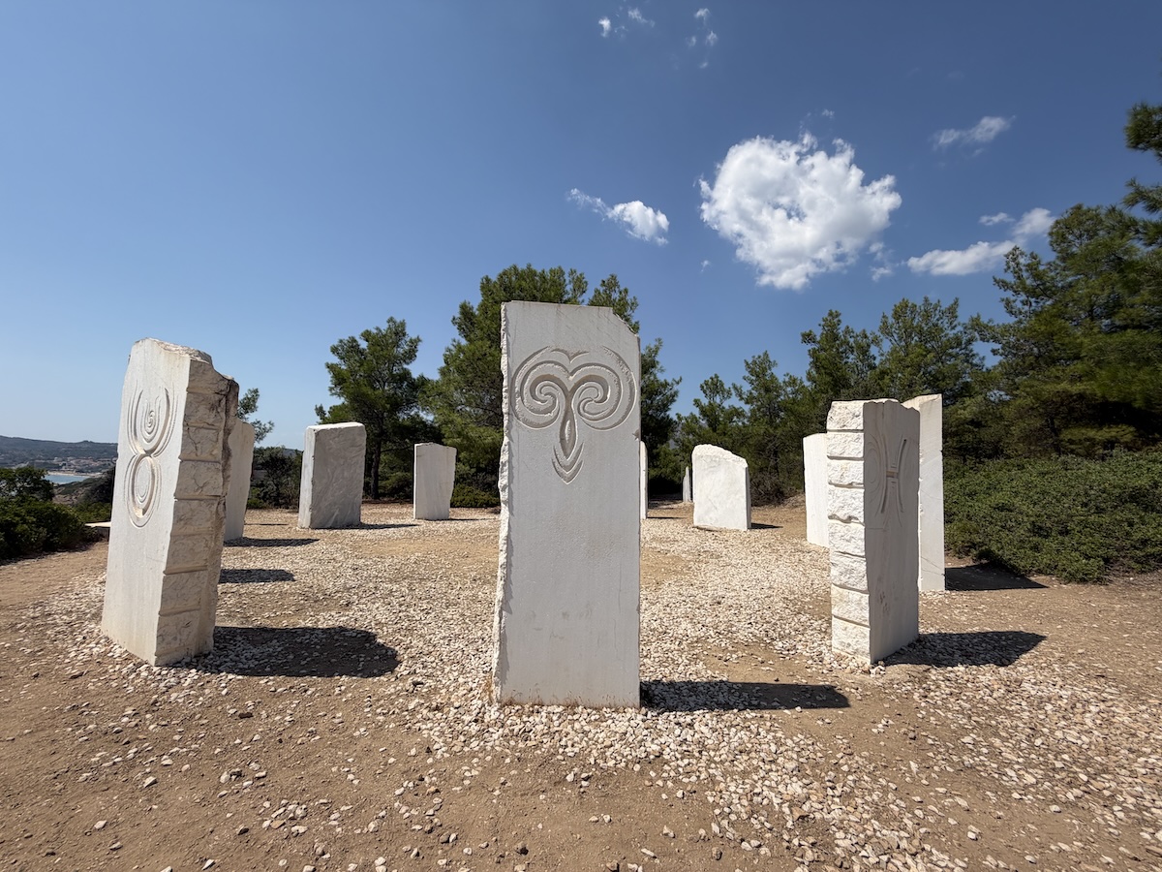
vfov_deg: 85.7
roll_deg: +0.7
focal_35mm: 14
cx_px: 581
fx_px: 470
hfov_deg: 102.1
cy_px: 436
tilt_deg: +6.8
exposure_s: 1/1312
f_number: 2.2
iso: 20
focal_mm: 2.22
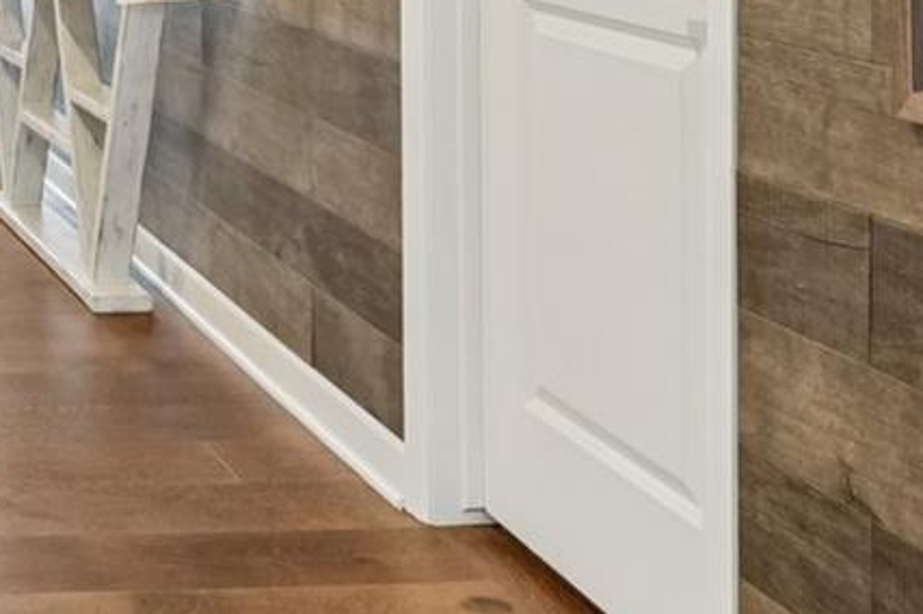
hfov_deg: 26.9
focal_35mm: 62
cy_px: -221
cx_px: -305
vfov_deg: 19.8
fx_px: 1585
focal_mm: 11
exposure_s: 1/10
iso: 800
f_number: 8
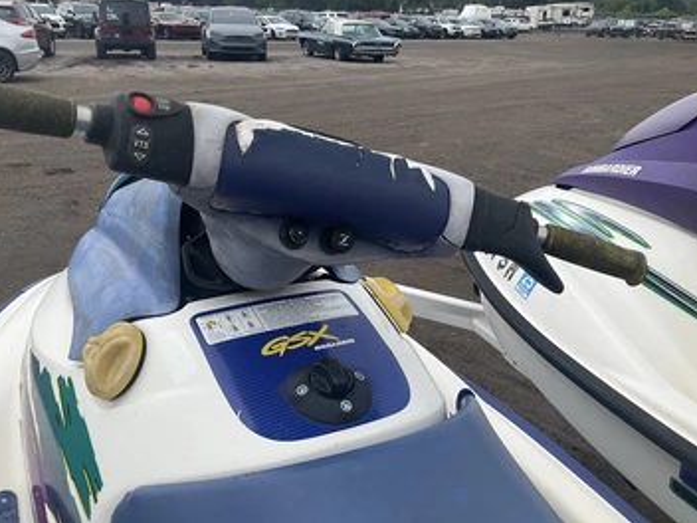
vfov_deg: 42.9
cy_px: 228
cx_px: 325
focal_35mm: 33
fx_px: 664
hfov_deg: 55.3
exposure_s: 1/739
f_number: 1.8
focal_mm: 3
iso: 25
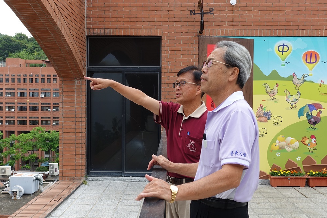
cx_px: 164
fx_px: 427
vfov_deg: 28.6
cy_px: 109
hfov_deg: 41.9
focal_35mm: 47
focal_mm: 17.06
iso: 125
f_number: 5.6
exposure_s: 1/125
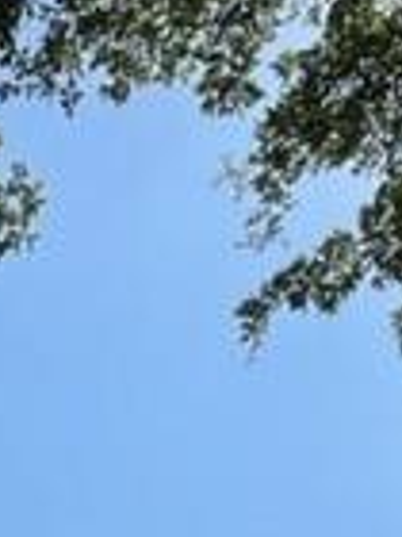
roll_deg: -2.0
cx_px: -364
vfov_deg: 13.4
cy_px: 1181
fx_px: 1843
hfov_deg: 11.4
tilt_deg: +8.6
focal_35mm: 119
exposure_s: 1/5051
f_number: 1.6
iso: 32
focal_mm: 4.2
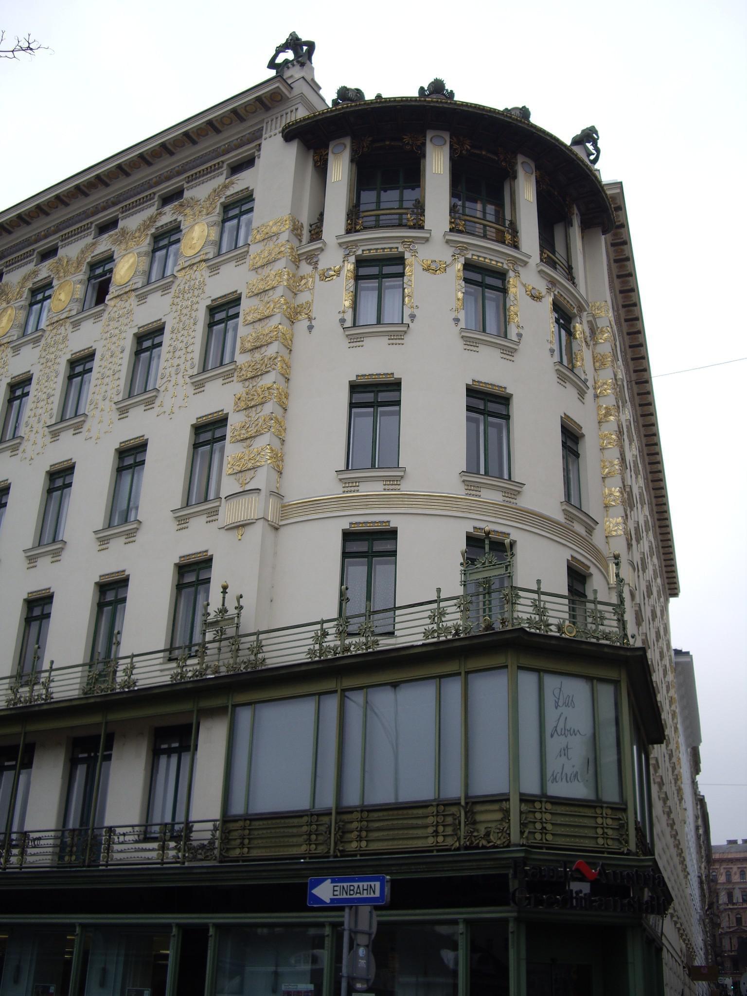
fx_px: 1093
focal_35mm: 38
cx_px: 374
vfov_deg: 49.0
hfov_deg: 37.7
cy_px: 498
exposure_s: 1/160
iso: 64
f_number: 2.8
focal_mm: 7.9
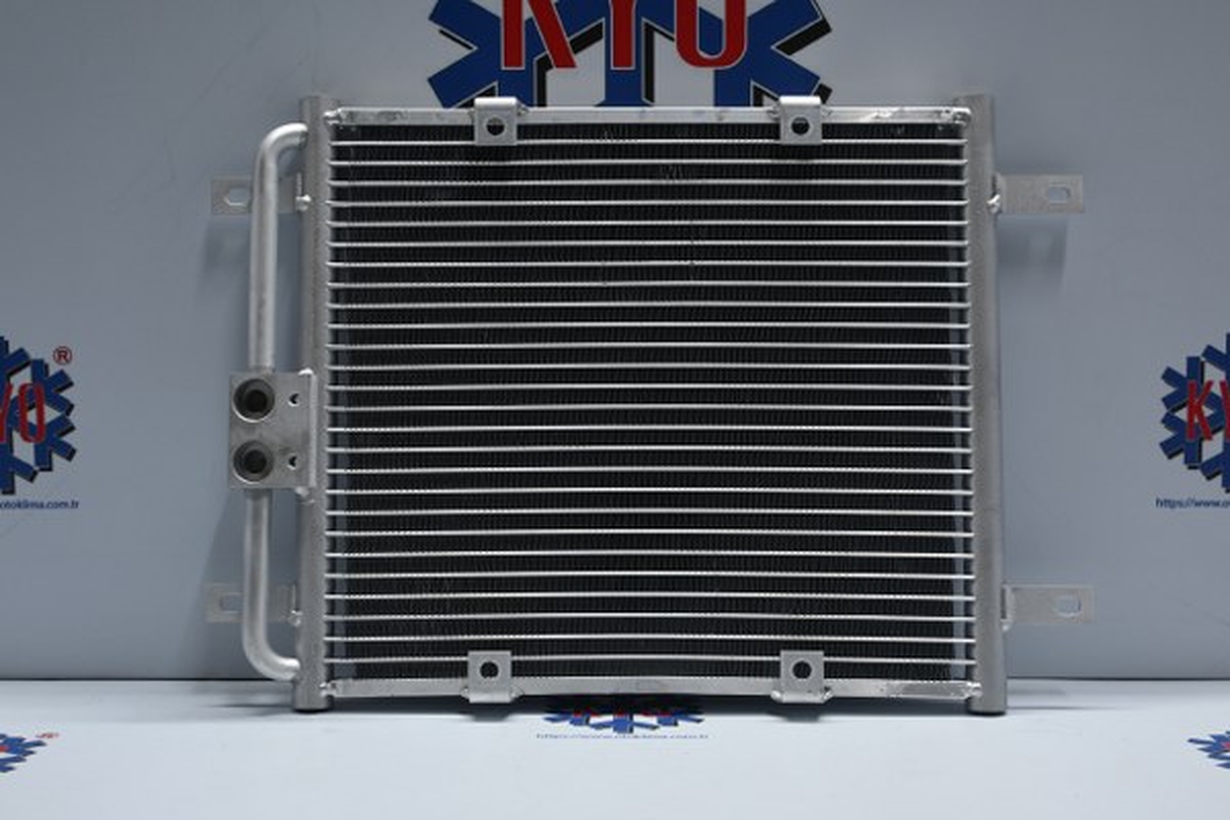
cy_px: 410
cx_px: 615
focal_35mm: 45
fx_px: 1537
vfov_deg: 29.9
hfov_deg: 43.6
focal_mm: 30
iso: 450
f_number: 4.8
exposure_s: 1/50
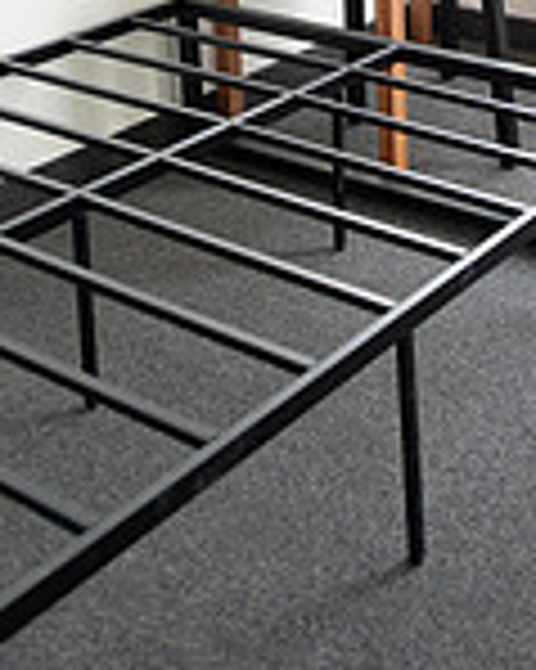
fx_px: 1350
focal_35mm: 68
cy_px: -108
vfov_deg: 25.4
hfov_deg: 22.1
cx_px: 453
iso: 640
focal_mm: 24
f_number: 2.8
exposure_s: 1/125
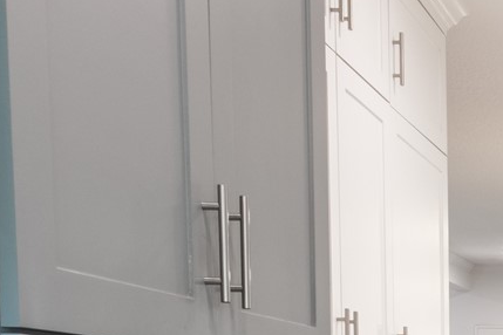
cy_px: 522
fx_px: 1062
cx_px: 727
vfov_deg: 16.2
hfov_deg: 22.5
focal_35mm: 76
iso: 250
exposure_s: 1/8
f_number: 10
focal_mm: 10
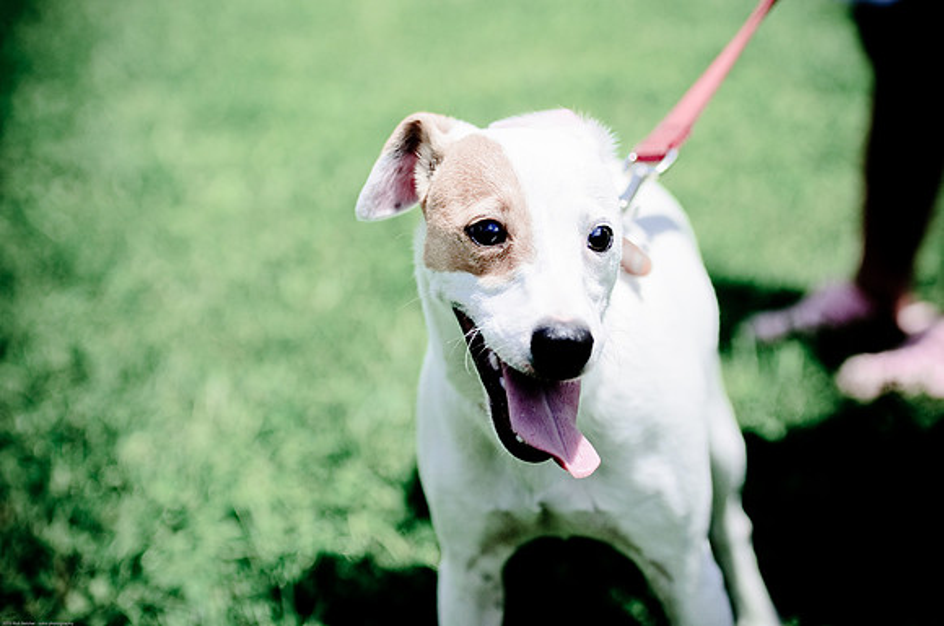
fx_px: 2749
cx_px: 472
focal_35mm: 105
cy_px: 313
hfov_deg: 19.5
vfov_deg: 13.0
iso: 200
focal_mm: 70
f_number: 2.8
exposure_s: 1/5000
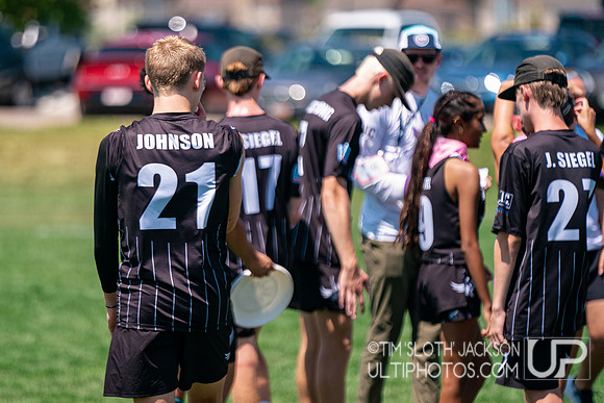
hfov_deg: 7.5
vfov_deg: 5.0
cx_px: 223
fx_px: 4600
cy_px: 191
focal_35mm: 274
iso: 640
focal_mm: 200
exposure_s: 1/8000
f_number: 2.8
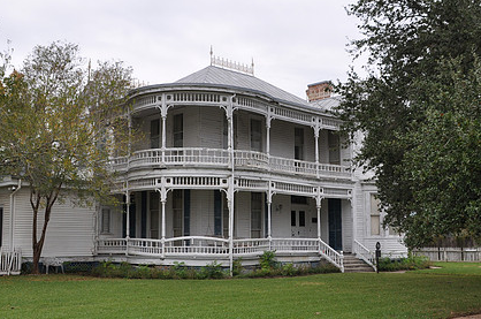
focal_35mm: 50
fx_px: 667
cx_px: 245
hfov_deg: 39.7
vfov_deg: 26.9
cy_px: 163
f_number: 9
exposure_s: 1/100
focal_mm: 24
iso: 200
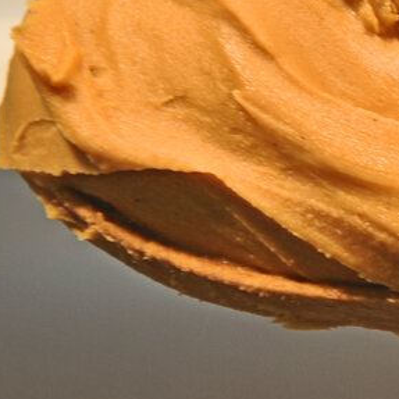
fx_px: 4160
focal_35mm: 319
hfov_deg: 5.5
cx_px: 498
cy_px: 55
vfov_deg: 5.5
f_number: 5.6
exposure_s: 1/10
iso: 200
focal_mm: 90
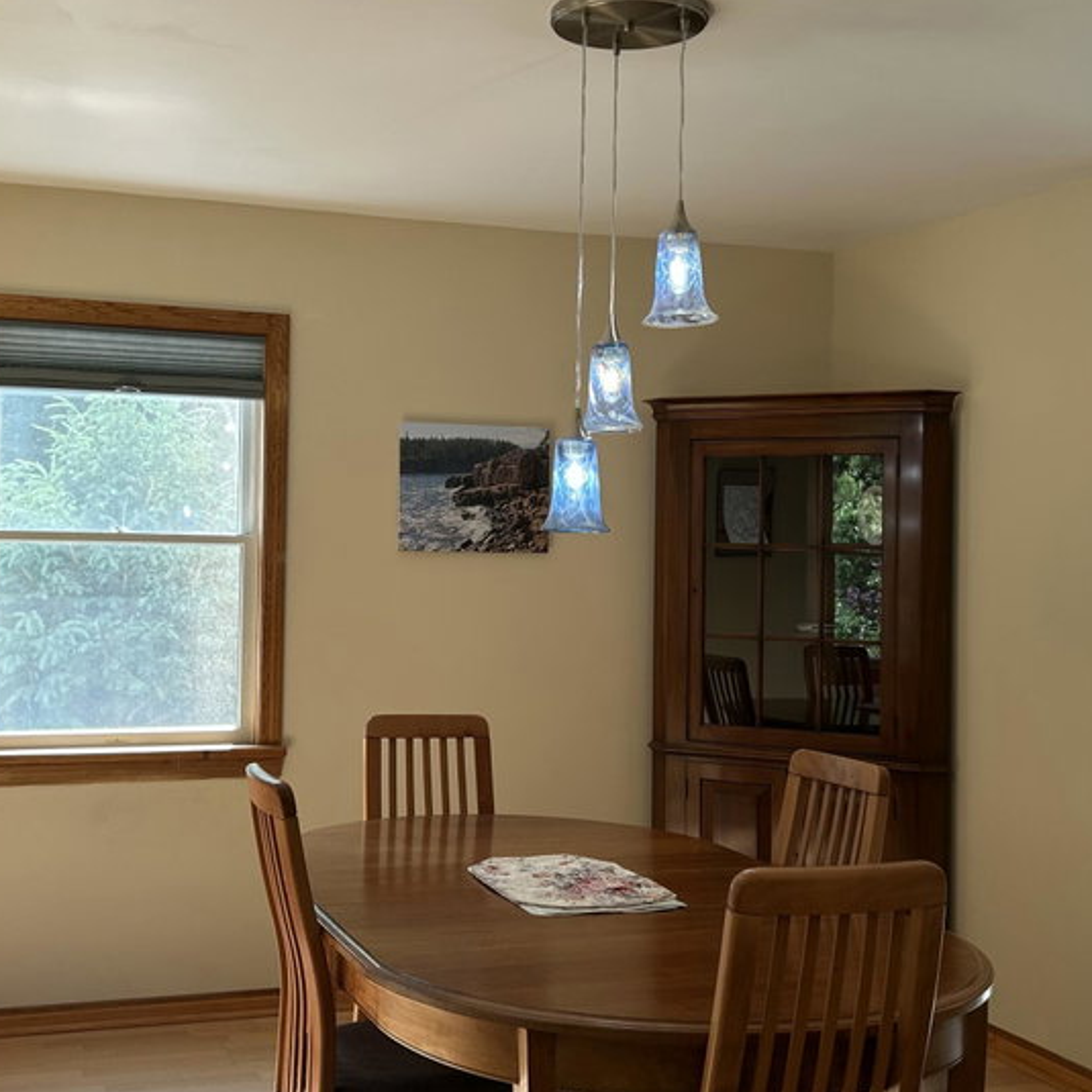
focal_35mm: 44
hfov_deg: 38.2
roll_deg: -0.7
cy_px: 510
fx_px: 1570
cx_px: 429
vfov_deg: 38.3
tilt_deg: +2.1
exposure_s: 1/127
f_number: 1.5
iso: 32
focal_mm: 5.7
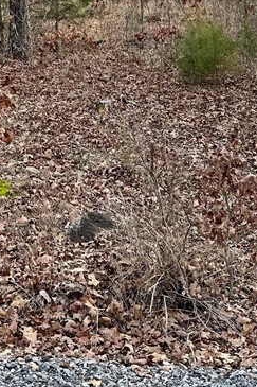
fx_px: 750
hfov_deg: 18.9
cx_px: 1
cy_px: 32
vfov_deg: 27.7
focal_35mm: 70
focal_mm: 6.86
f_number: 1.78
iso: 80
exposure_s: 1/590
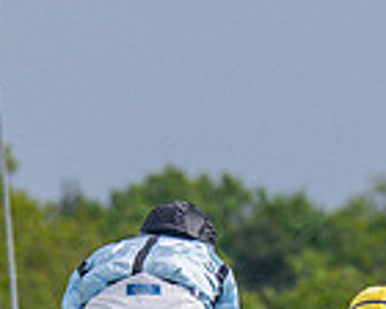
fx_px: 23362
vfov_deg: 0.8
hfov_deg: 0.9
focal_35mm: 2045
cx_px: 353
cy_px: 507
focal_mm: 200
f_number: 5
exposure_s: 1/2500
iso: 400
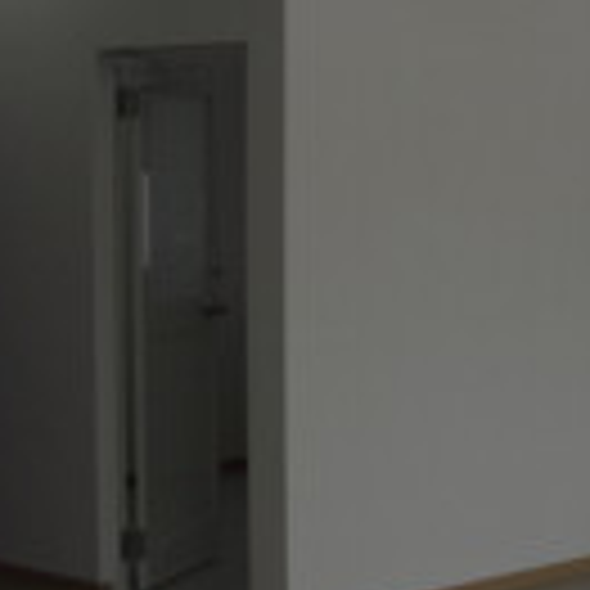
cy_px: 252
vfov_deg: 16.0
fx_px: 2102
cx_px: 757
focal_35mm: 109
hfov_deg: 15.3
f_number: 3.1
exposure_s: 1/250
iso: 100
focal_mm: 6.3
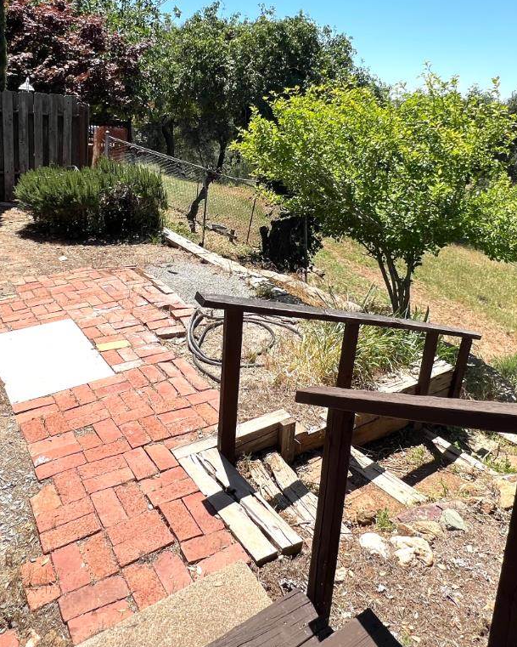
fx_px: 478
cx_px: 268
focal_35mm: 25
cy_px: 216
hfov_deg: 56.8
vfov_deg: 66.3
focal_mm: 1.57
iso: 32
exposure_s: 1/1167
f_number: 1.8
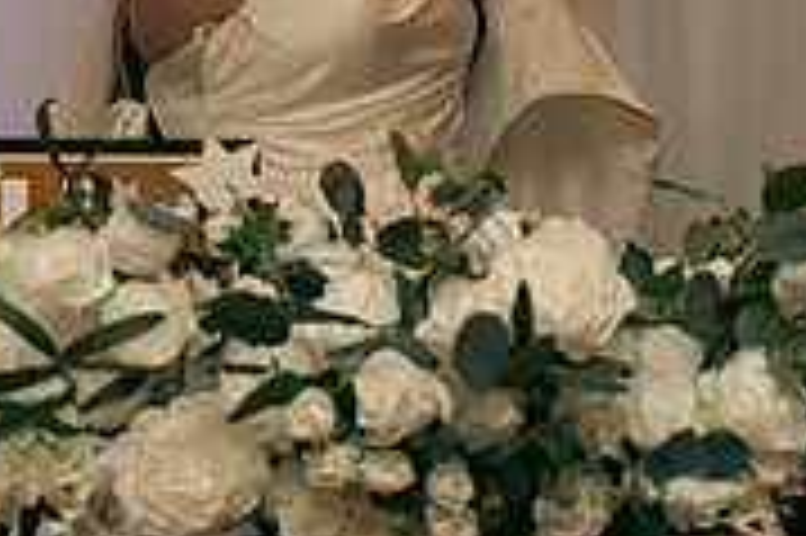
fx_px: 3333
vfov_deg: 9.2
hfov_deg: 13.8
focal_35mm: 149
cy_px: 70
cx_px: 230
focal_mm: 46
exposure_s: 1/160
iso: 2500
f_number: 3.5
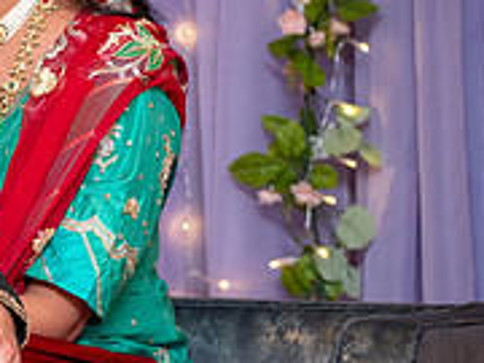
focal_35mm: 371
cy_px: 152
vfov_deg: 4.0
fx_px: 5187
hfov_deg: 5.3
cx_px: -234
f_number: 2.8
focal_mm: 116
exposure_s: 1/125
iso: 800
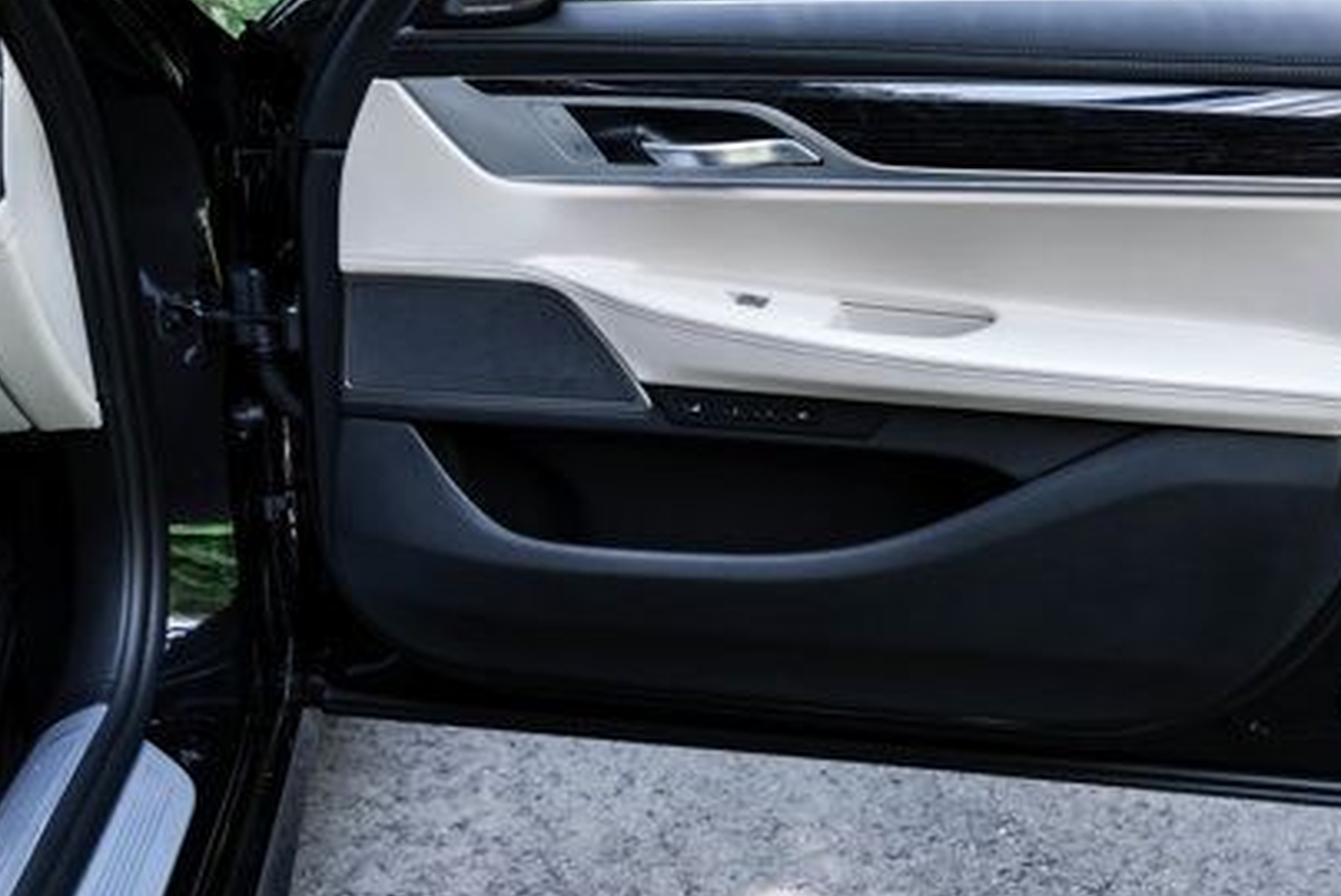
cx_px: 883
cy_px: 284
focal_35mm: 38
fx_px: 1416
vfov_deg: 34.7
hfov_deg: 49.9
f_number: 3.5
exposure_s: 1/250
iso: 640
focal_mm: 24
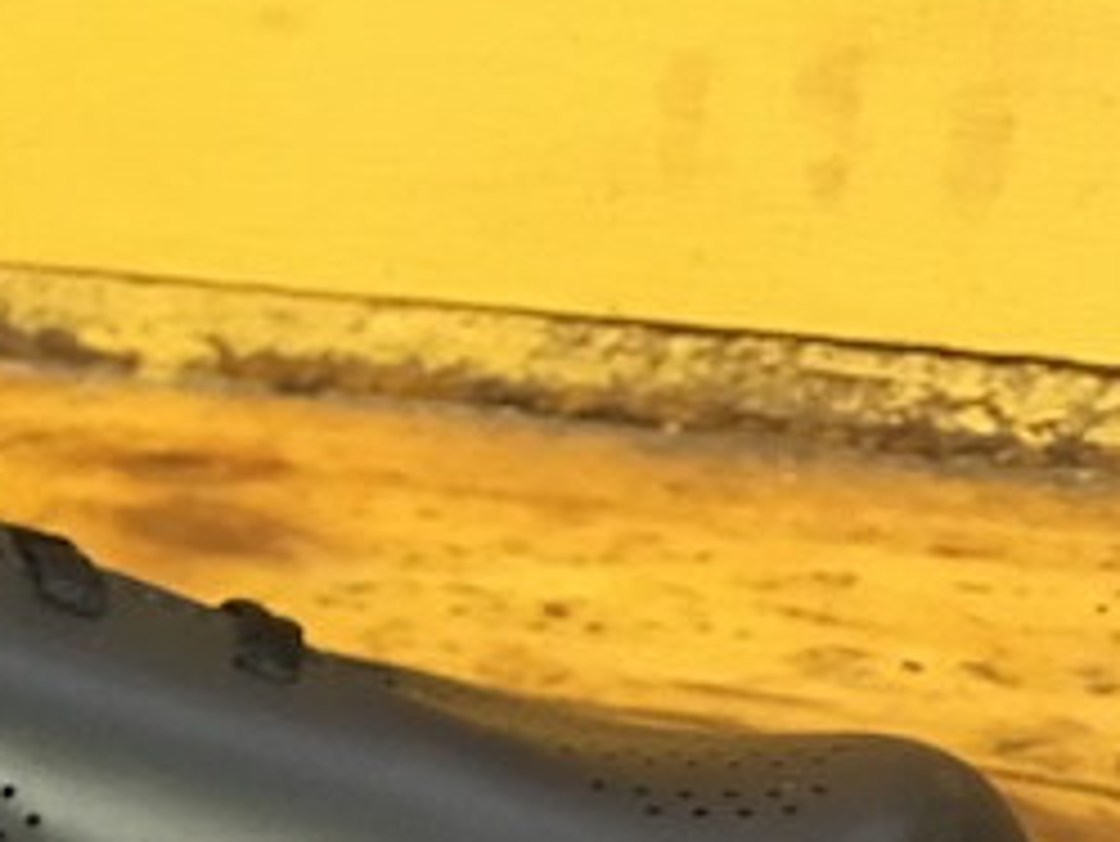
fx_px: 3010
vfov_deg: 15.3
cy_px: 1031
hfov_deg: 18.3
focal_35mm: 93
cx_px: -643
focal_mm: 4.15
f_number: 2.2
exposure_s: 1/20
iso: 200
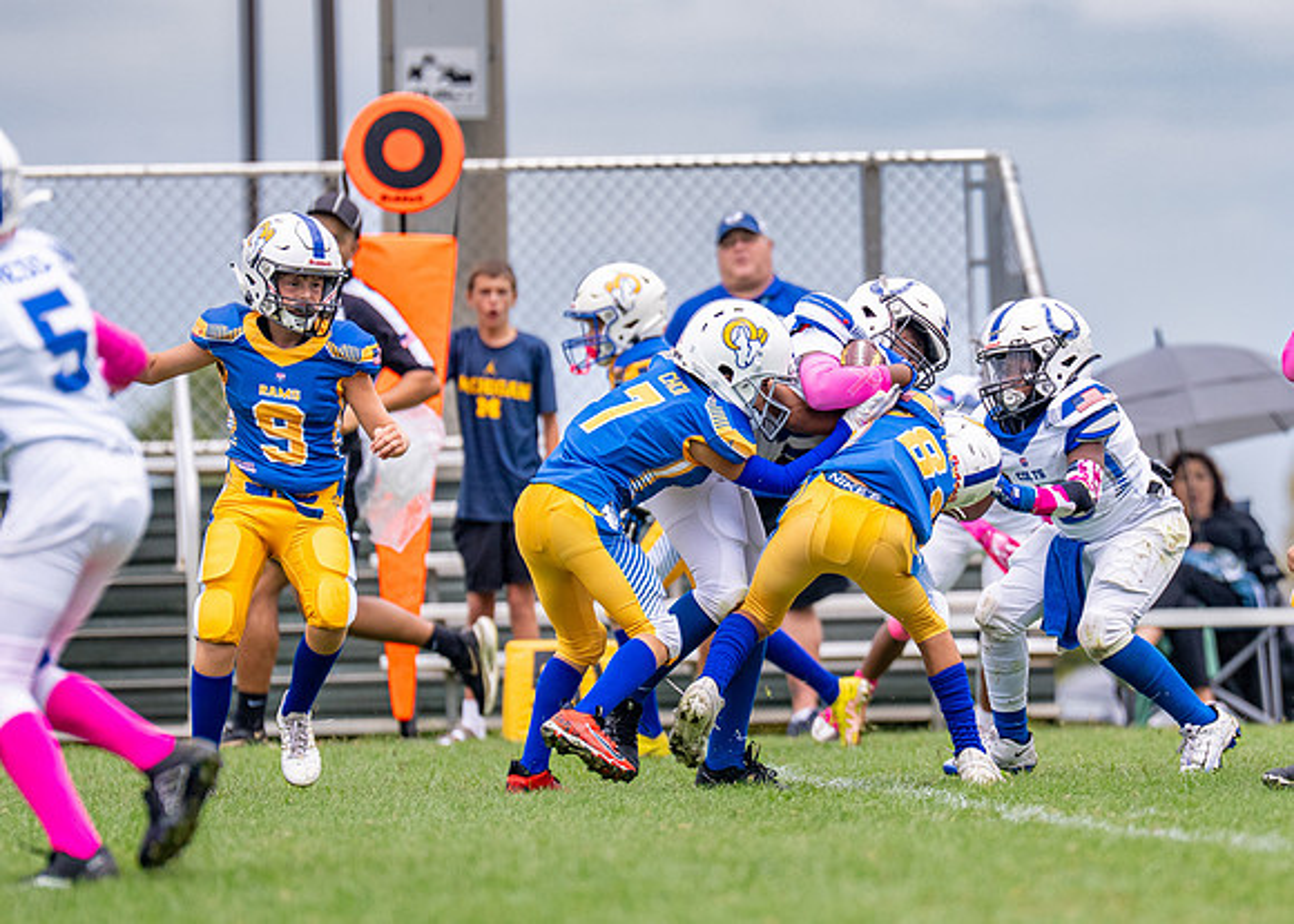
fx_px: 15518
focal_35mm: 422
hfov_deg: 4.8
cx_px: 787
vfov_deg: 3.4
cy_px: 491
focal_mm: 200
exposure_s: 1/2500
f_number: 2.8
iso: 250
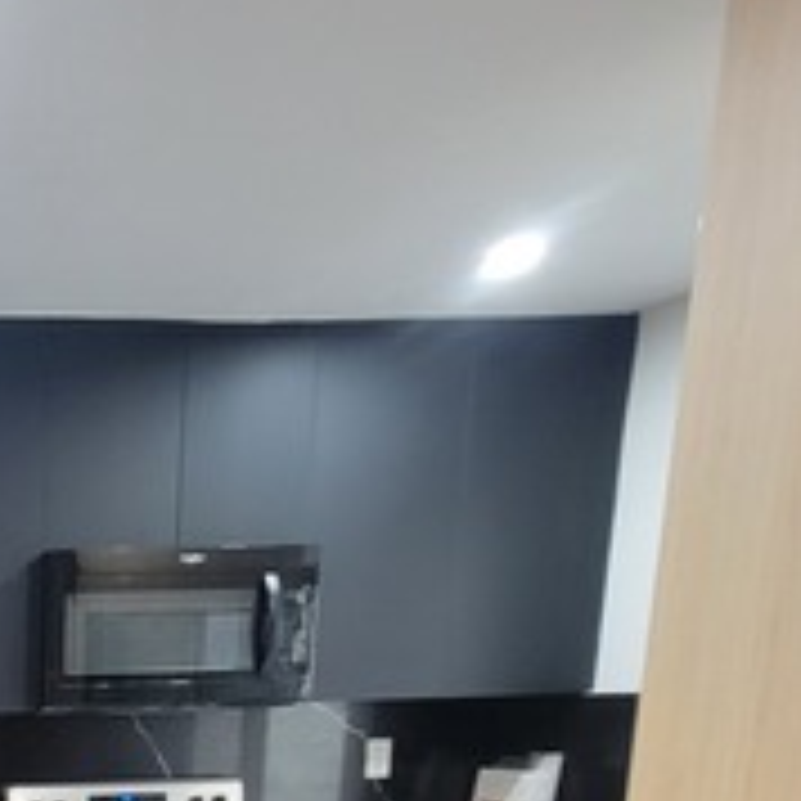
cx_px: -315
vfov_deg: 32.7
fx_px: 1126
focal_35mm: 43
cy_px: 947
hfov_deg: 29.1
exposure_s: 1/40
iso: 320
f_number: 2.2
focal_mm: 2.2
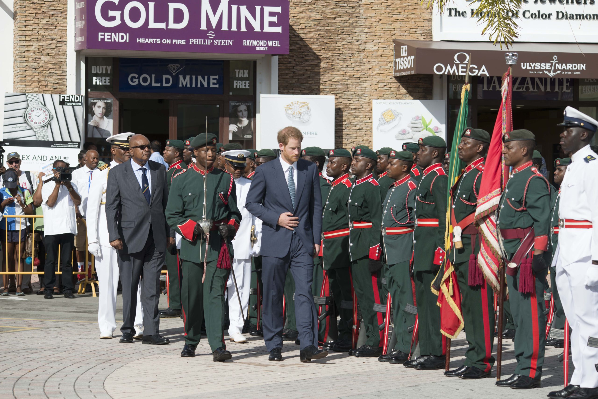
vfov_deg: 9.2
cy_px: 200
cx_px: 299
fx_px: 2493
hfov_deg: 13.7
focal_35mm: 150
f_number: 10
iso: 100
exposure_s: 1/400
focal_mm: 150
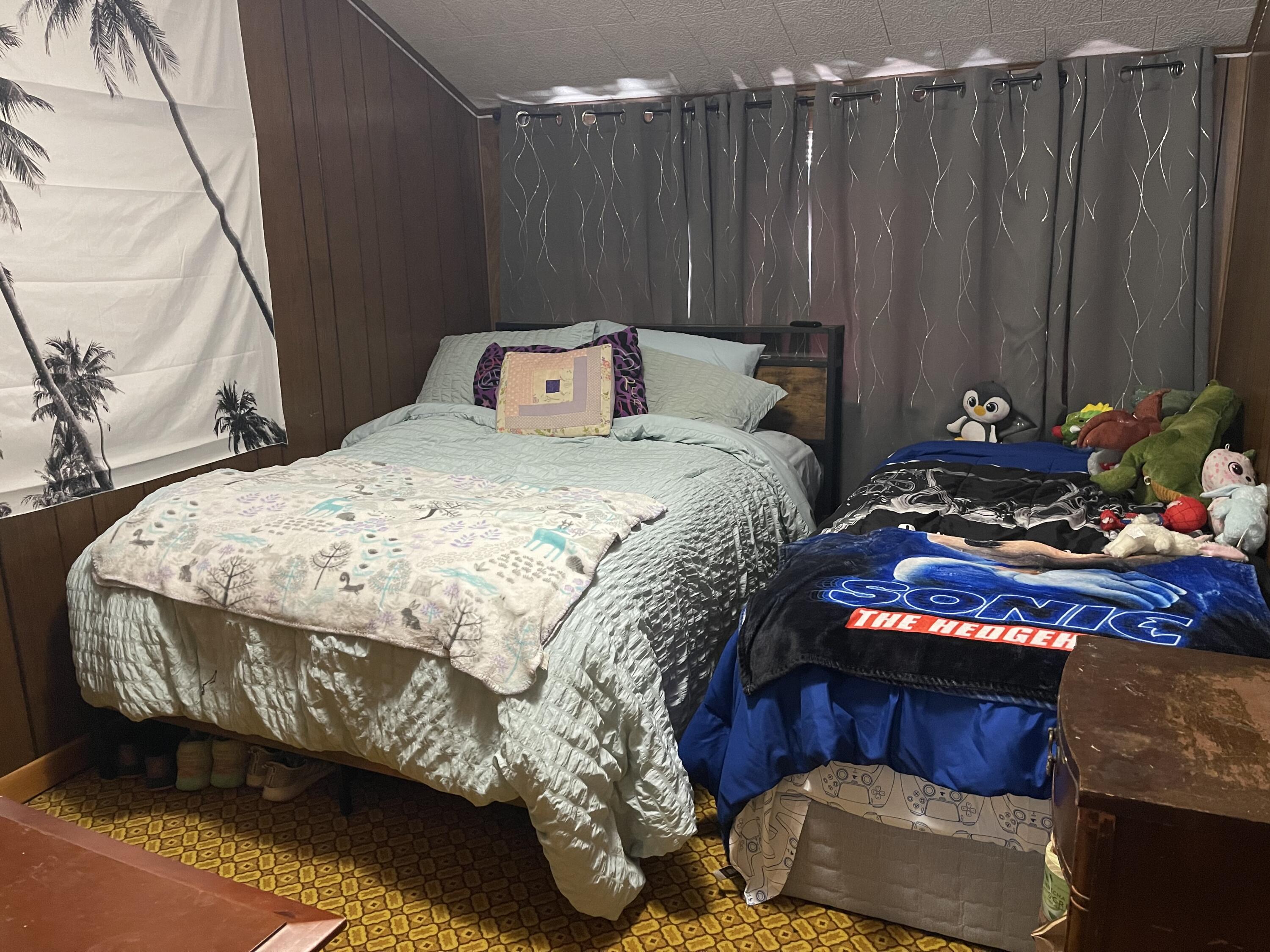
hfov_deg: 69.4
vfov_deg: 54.9
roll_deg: +0.5
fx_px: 917
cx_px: 635
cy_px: 476
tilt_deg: -14.4
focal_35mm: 25
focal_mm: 5.1
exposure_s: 1/30
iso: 500
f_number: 1.6
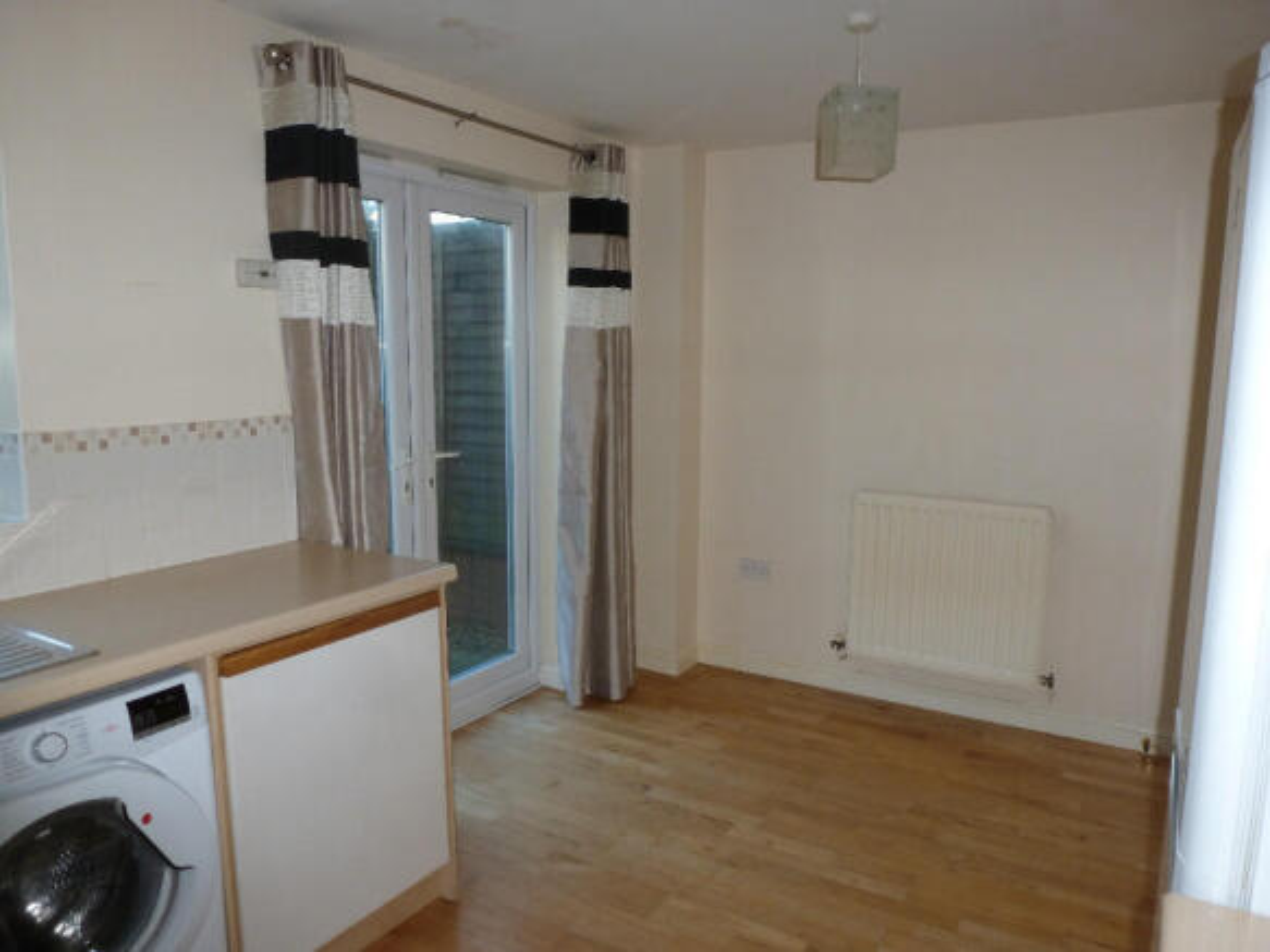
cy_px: 476
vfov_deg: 56.8
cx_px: 635
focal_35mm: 24
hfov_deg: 71.6
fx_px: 880
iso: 160
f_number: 3.3
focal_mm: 4.3
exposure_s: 1/60
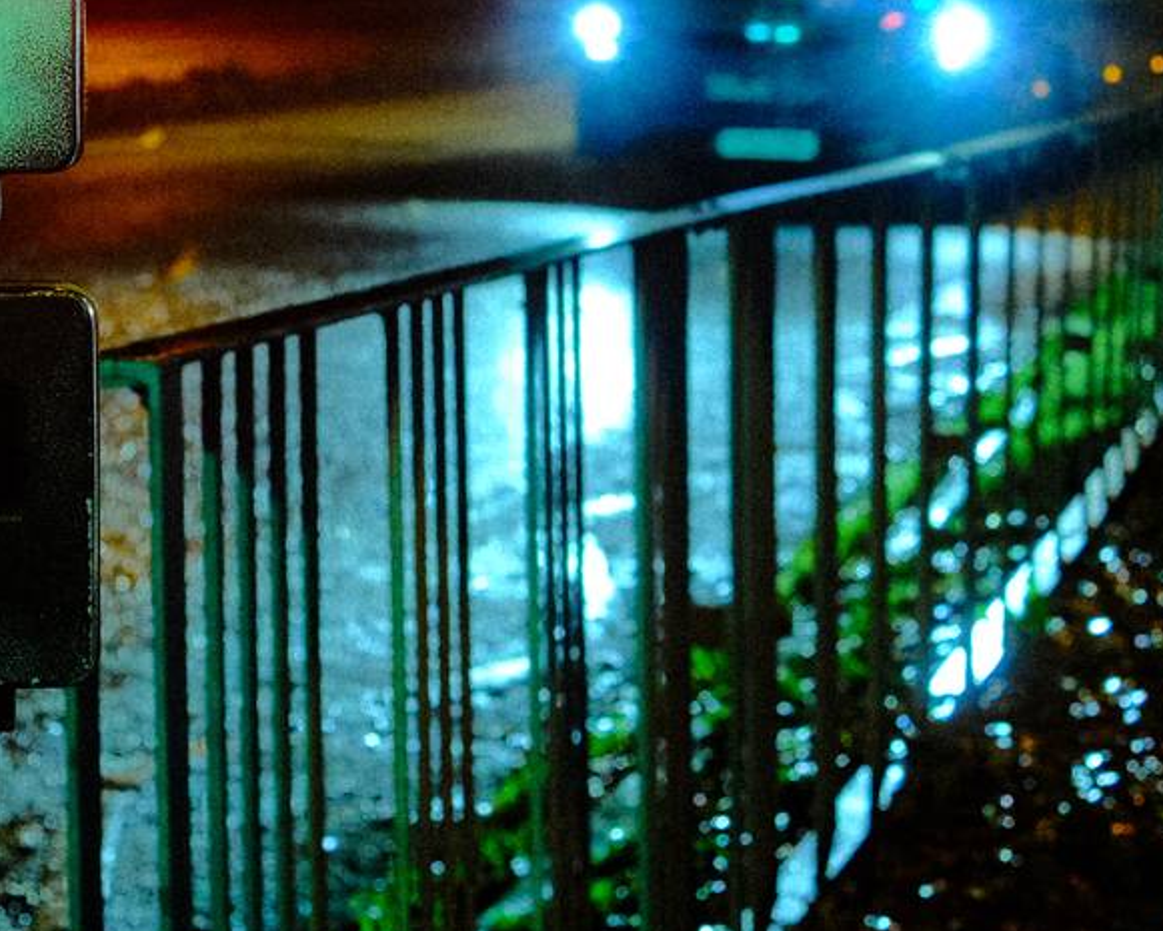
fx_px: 3649
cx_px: 248
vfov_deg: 14.3
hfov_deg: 18.0
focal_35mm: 106
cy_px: -25
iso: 6400
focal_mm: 27
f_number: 4
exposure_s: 1/34
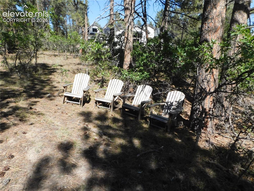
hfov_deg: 73.9
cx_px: 127
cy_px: 96
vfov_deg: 58.9
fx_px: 169
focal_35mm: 23
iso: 800
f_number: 6
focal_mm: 4
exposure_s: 1/1500
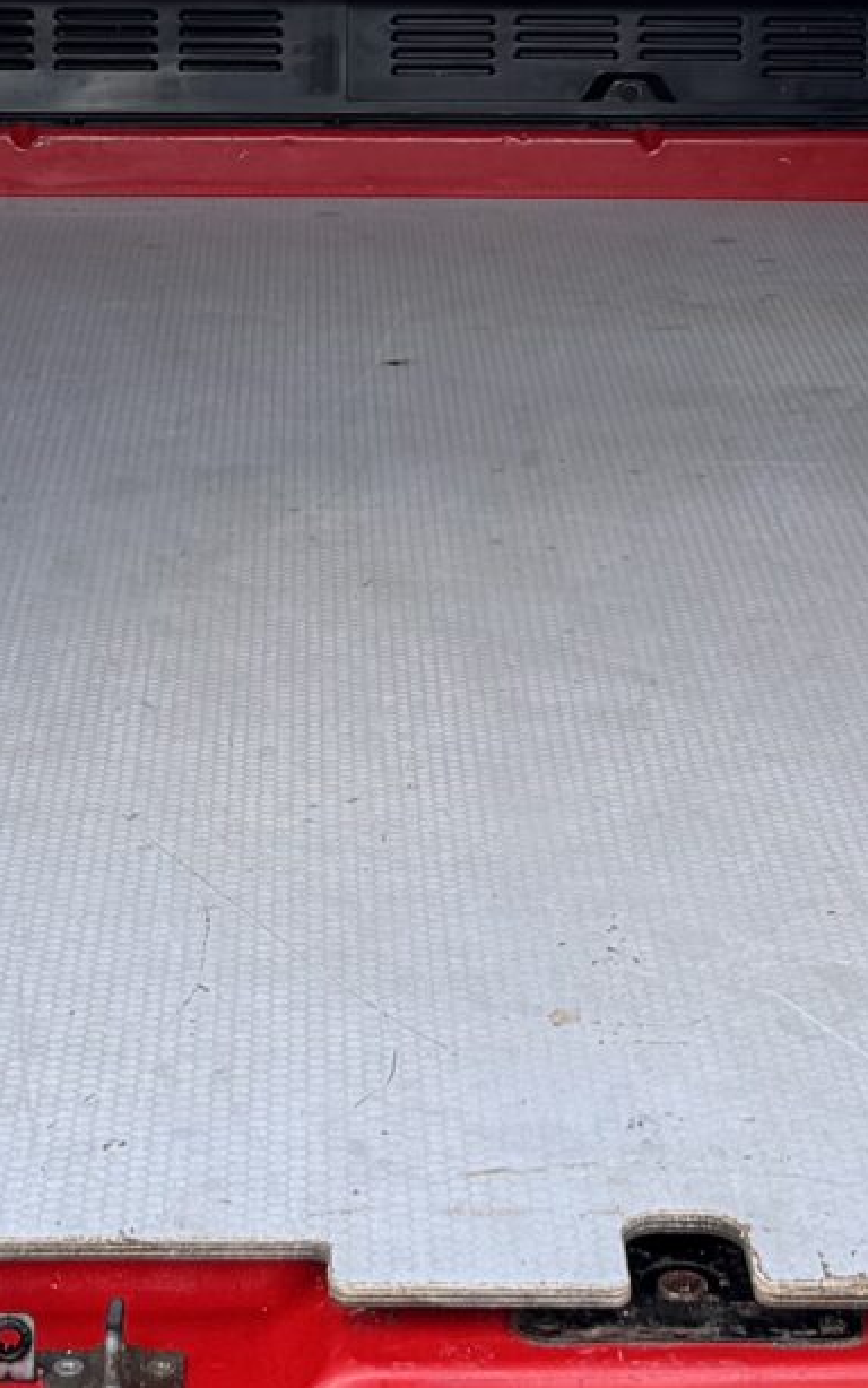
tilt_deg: -10.5
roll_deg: +0.8
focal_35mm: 106
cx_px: 411
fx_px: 4010
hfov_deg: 12.4
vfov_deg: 19.1
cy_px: -14
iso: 80
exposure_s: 1/876
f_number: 1.78
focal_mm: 6.76
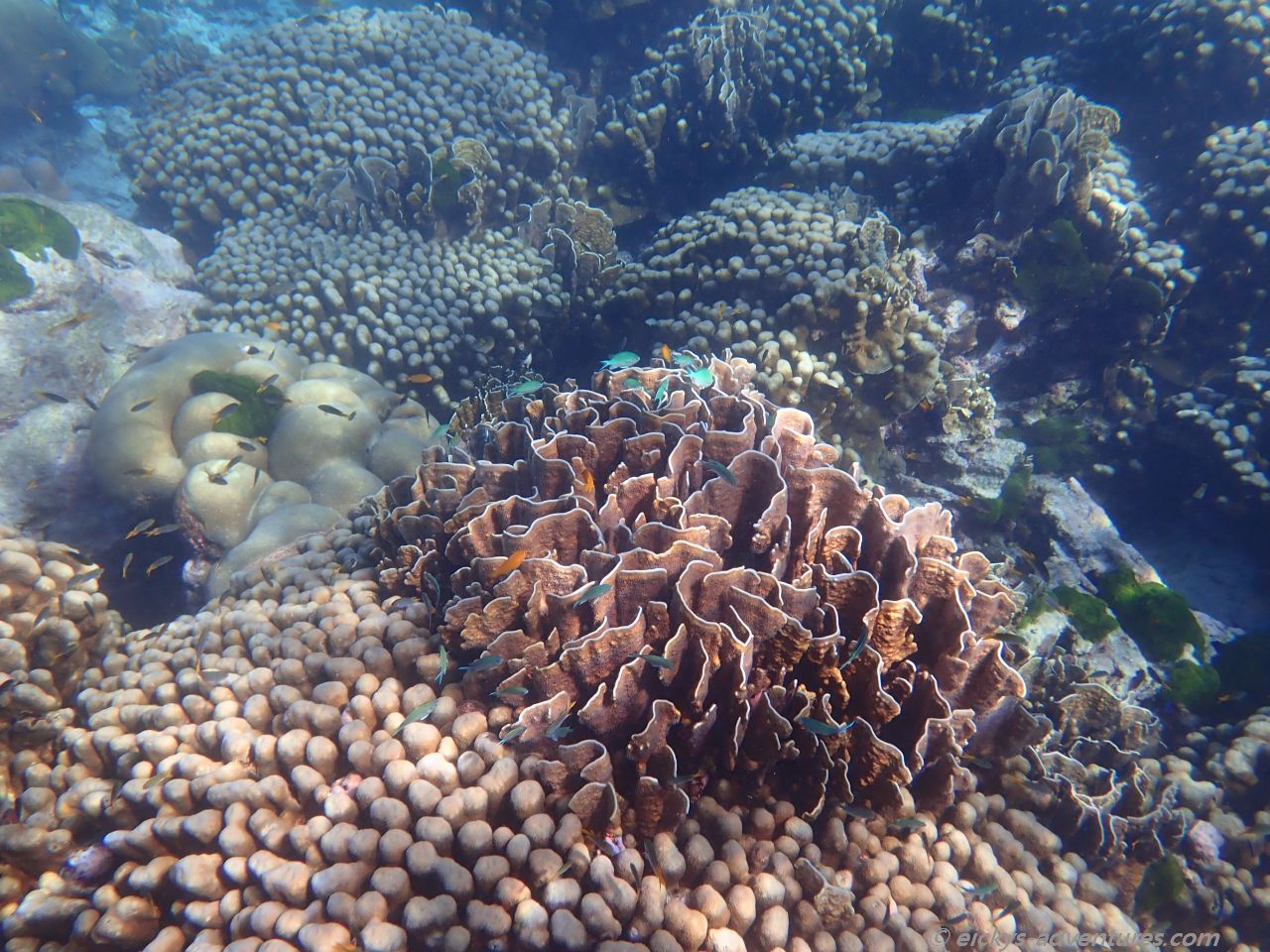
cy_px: 476
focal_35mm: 32
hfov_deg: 56.8
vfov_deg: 44.2
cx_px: 635
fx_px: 1174
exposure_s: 1/320
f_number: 3.2
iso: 100
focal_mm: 5.87
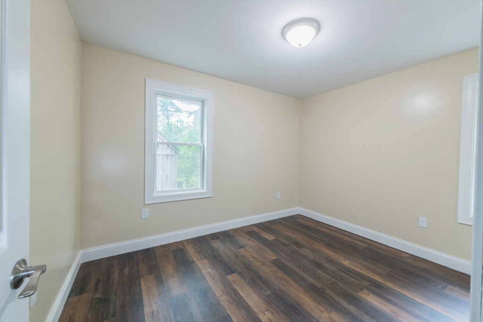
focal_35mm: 14
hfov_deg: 104.2
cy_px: 161
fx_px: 188
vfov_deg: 81.2
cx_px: 242
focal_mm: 14
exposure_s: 1.3
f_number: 13
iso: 100
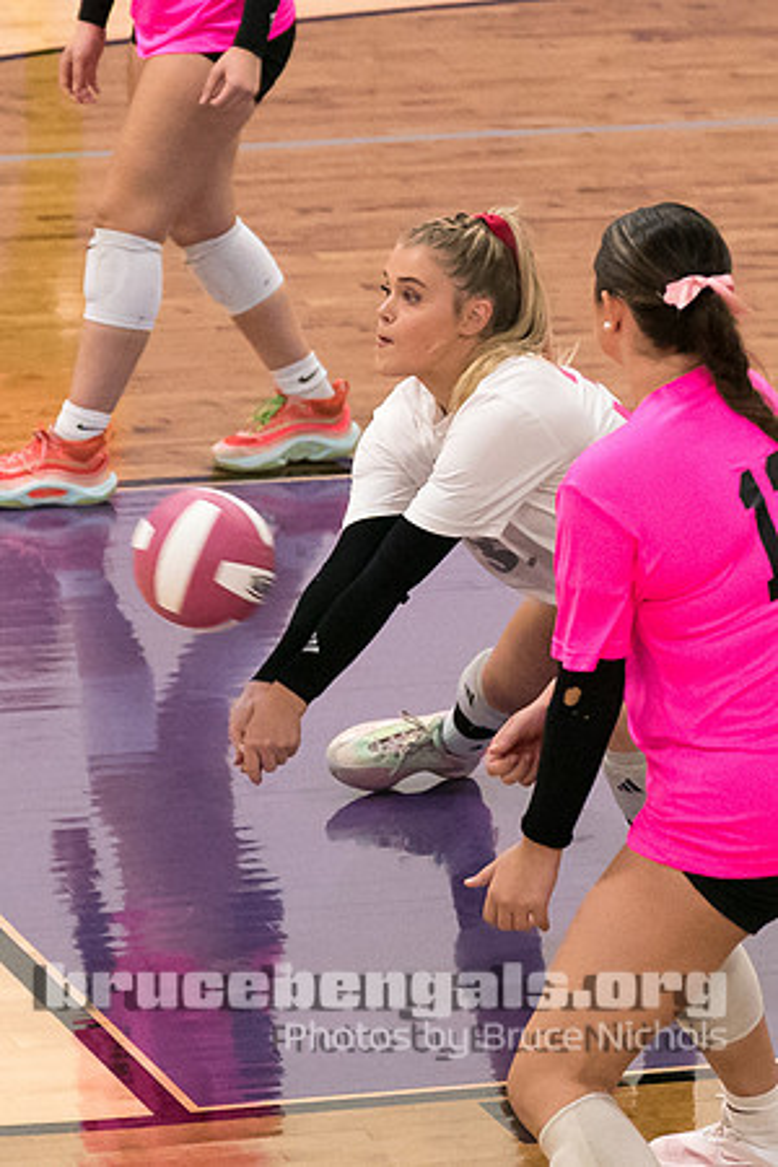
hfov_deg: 4.5
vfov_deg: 6.7
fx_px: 9950
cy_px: 321
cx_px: 494
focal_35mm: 307
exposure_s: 1/1000
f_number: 2.8
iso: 4000
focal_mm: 92
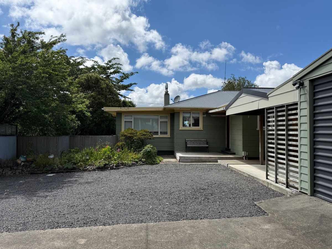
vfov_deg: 56.8
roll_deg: -0.6
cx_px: 166
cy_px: 124
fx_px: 230
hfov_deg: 71.6
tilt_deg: +2.2
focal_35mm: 24
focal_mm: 6.76
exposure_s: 1/6711
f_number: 1.78
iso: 80
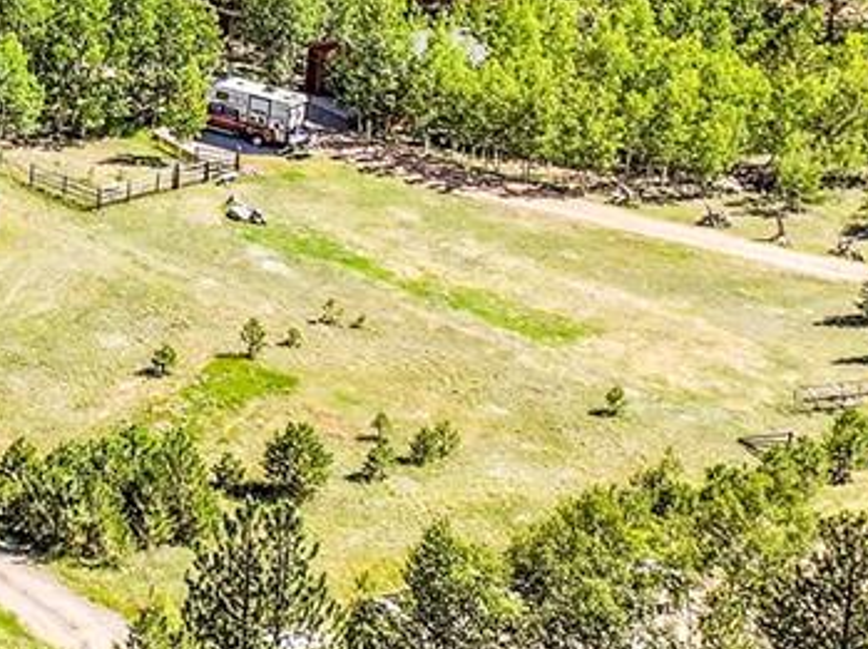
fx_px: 2755
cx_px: -928
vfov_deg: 12.7
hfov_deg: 14.5
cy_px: -351
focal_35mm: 110
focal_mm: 12.29
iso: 150
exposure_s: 1/1600
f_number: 2.8
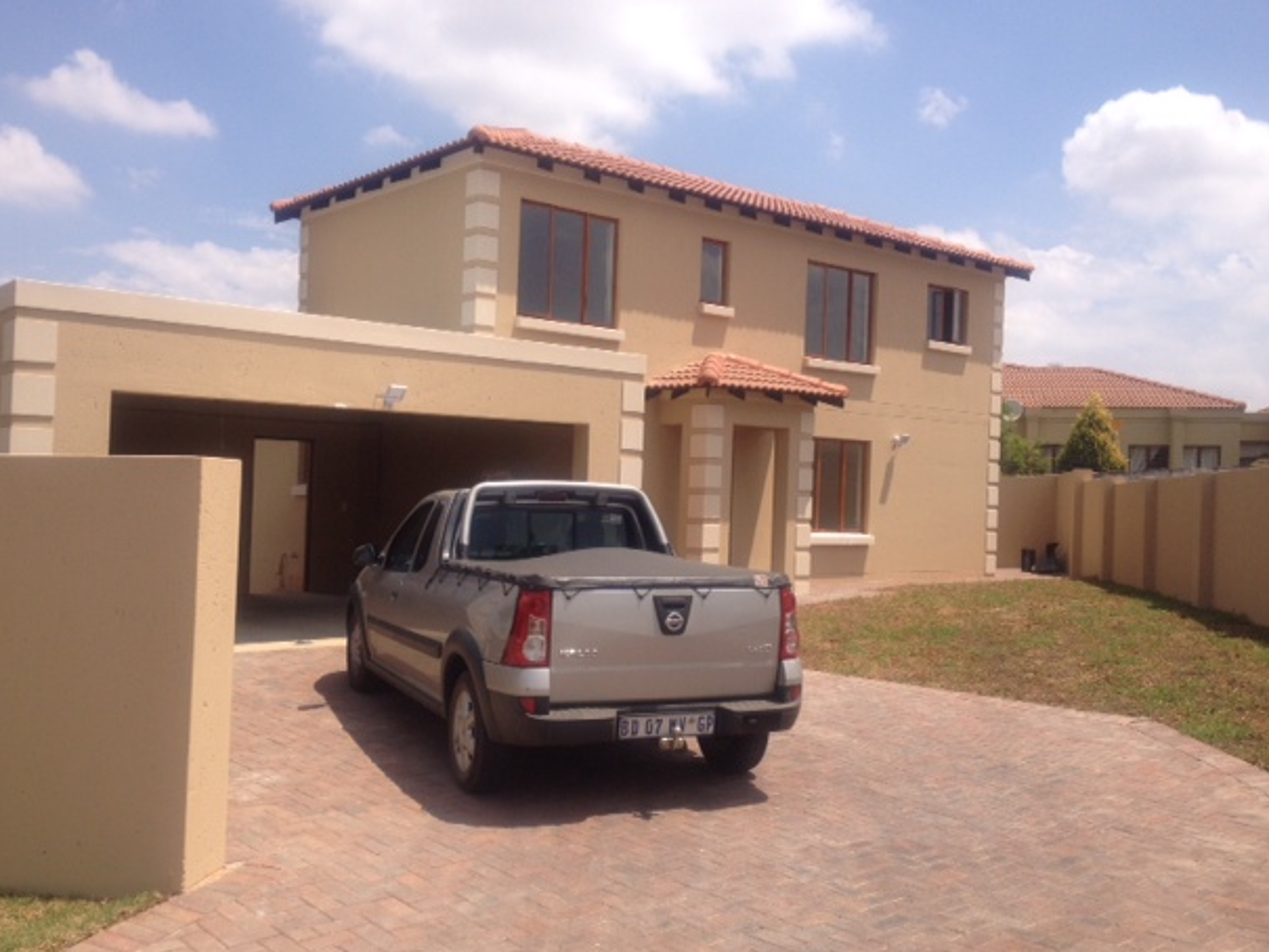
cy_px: 486
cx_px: 600
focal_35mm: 37
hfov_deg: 50.1
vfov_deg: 38.7
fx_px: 1357
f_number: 2.4
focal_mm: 4.28
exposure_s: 1/1905
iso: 50
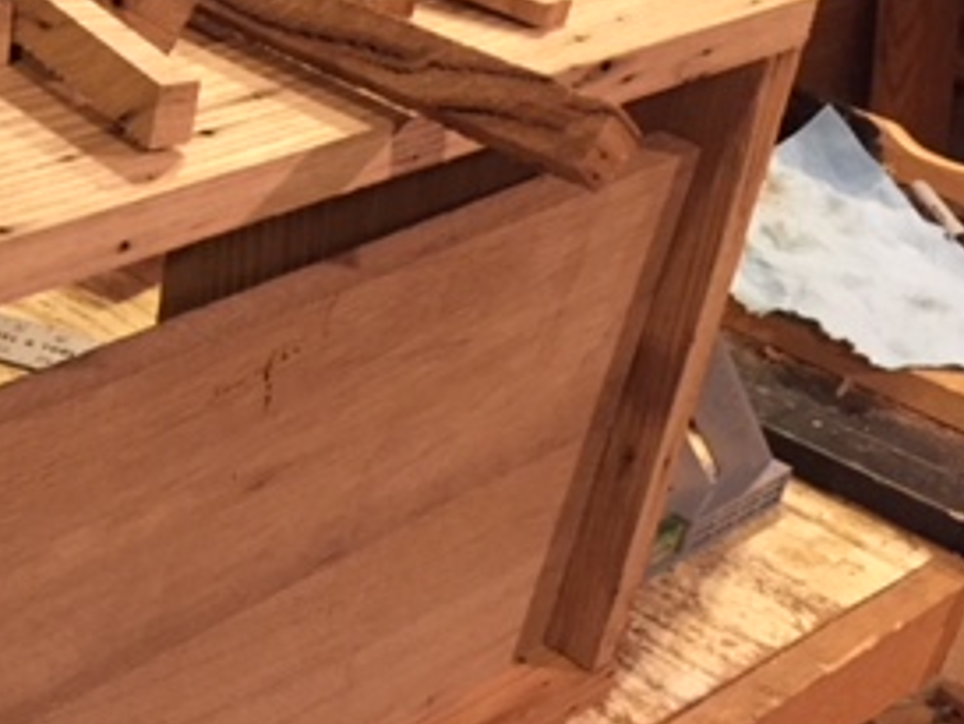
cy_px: 519
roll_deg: -3.0
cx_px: -35
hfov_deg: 26.7
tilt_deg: -33.5
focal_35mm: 68
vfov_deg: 21.5
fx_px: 1895
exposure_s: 1/20
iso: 250
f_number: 2.2
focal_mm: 4.15
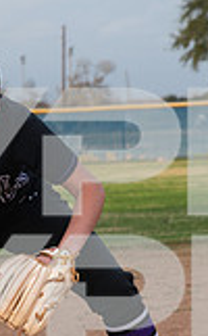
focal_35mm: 177
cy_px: 301
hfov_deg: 7.4
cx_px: 23
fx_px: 1613
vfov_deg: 11.8
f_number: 6.3
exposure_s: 1/400
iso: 200
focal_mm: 62
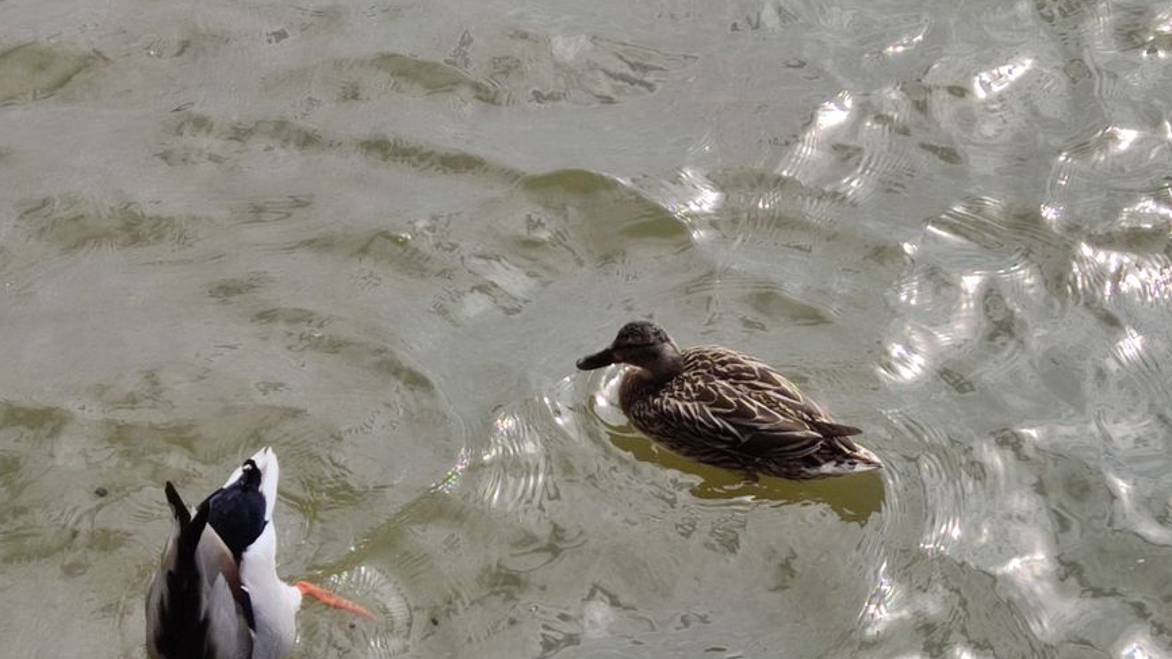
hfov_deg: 27.5
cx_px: 681
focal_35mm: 77
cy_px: 482
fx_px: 2393
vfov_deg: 15.6
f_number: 1.79
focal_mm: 4.71
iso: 50
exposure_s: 1/1560
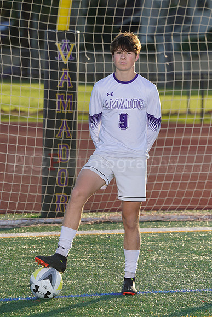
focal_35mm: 259
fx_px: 2286
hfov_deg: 5.3
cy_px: 158
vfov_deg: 7.9
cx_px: 106
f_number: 8
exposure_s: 1/200
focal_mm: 259
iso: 100
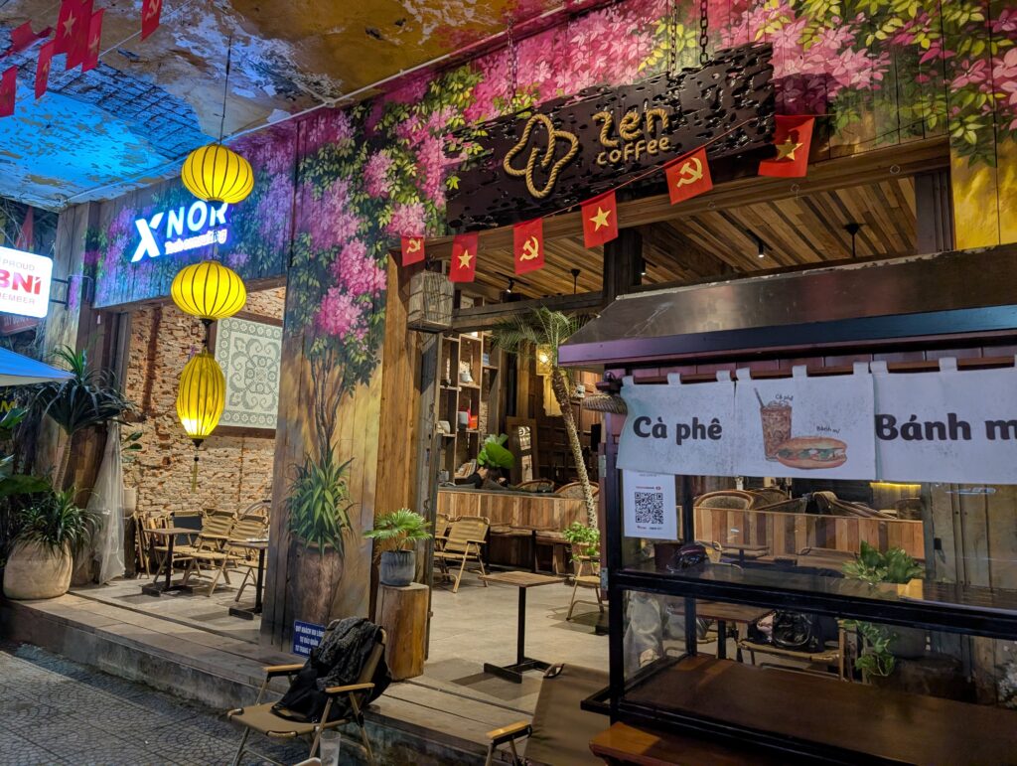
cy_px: 383
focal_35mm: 24
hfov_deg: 71.5
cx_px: 508
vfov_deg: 56.9
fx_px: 706
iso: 490
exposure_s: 1/100
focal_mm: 6.9
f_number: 1.68
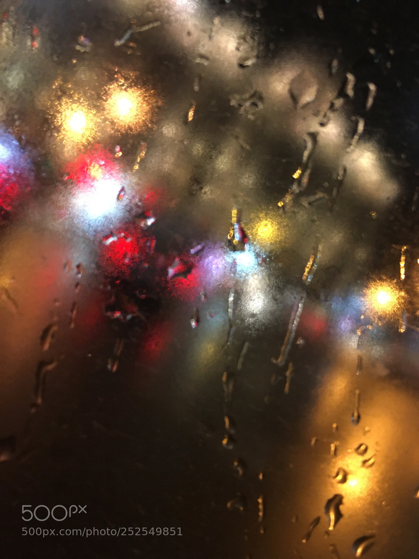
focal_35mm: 29
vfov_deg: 61.7
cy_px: 280
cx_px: 210
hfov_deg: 48.2
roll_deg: -24.8
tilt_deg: -4.3
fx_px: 468
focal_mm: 4.15
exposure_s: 1/33
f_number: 2.2
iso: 250
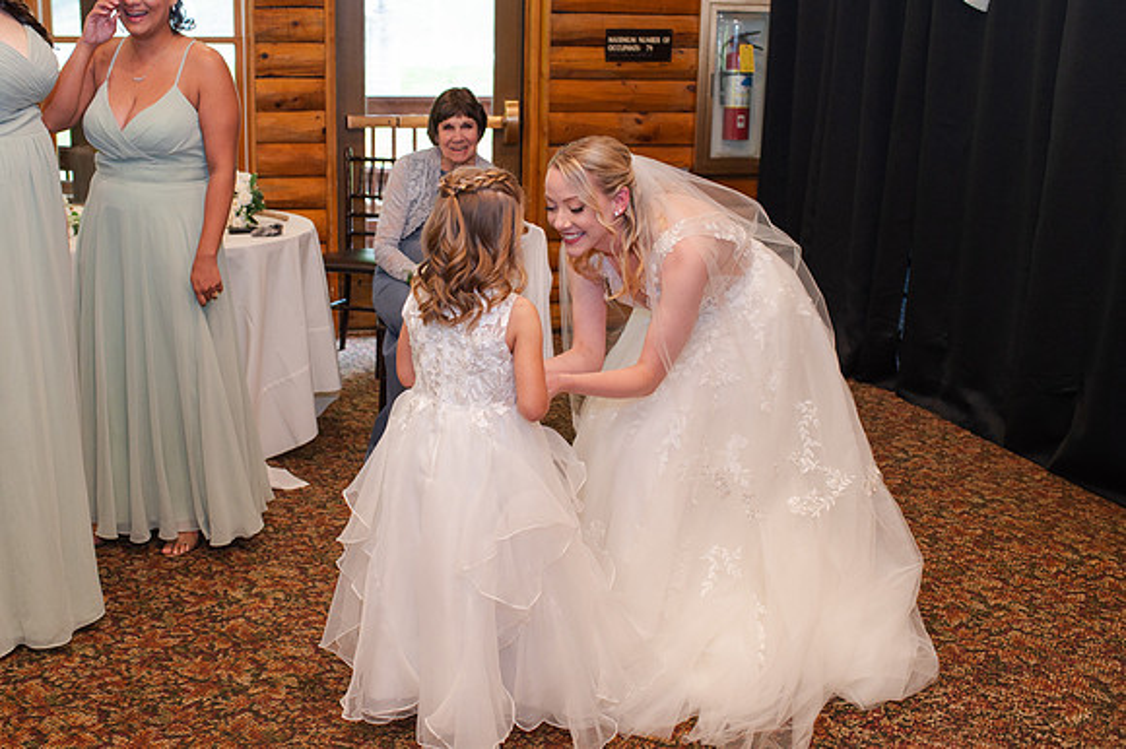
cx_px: 481
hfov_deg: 48.2
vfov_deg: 33.2
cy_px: 320
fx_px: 1253
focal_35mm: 40
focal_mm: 35
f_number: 3.5
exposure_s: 1/200
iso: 800
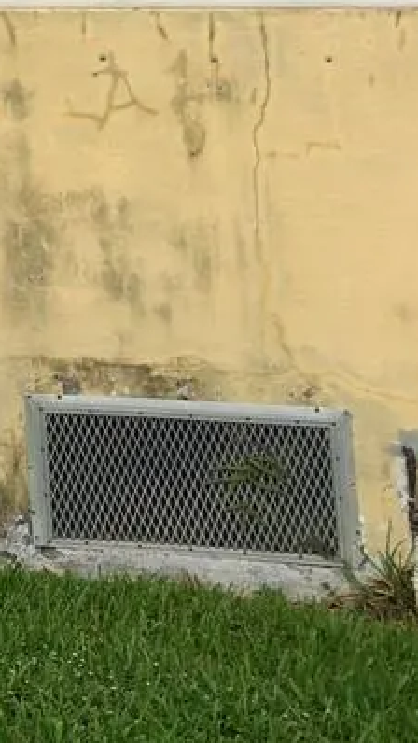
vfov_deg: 18.4
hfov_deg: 9.2
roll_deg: -0.4
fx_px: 2068
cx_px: -838
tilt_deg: +10.3
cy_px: -315
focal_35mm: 105
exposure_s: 1/3058
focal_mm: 6.76
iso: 64
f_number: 1.78
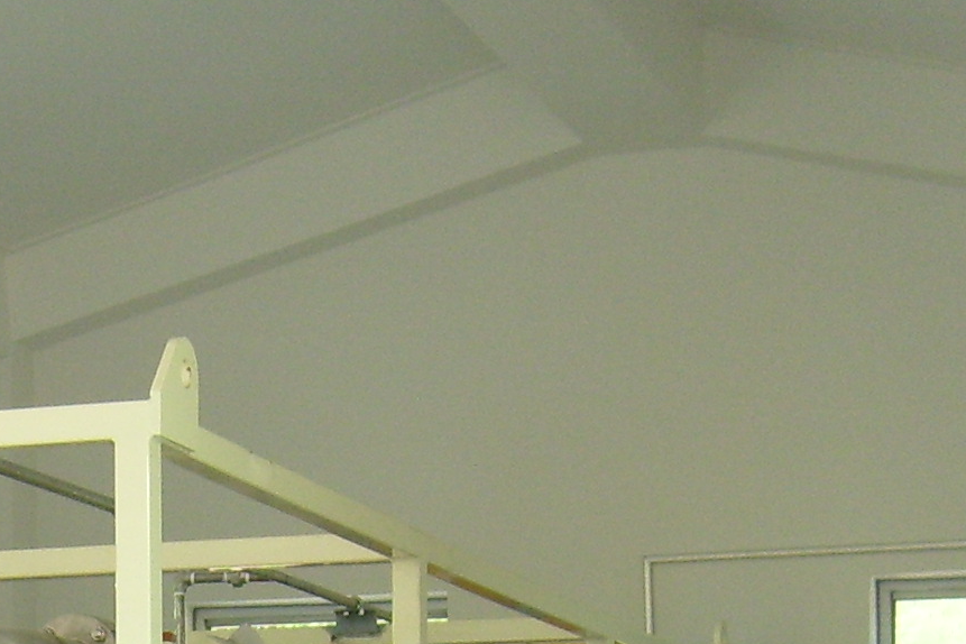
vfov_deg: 10.9
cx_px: 24
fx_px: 3193
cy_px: 1087
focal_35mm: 119
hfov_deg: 16.9
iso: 80
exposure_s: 1/180
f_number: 2.8
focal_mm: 5.8
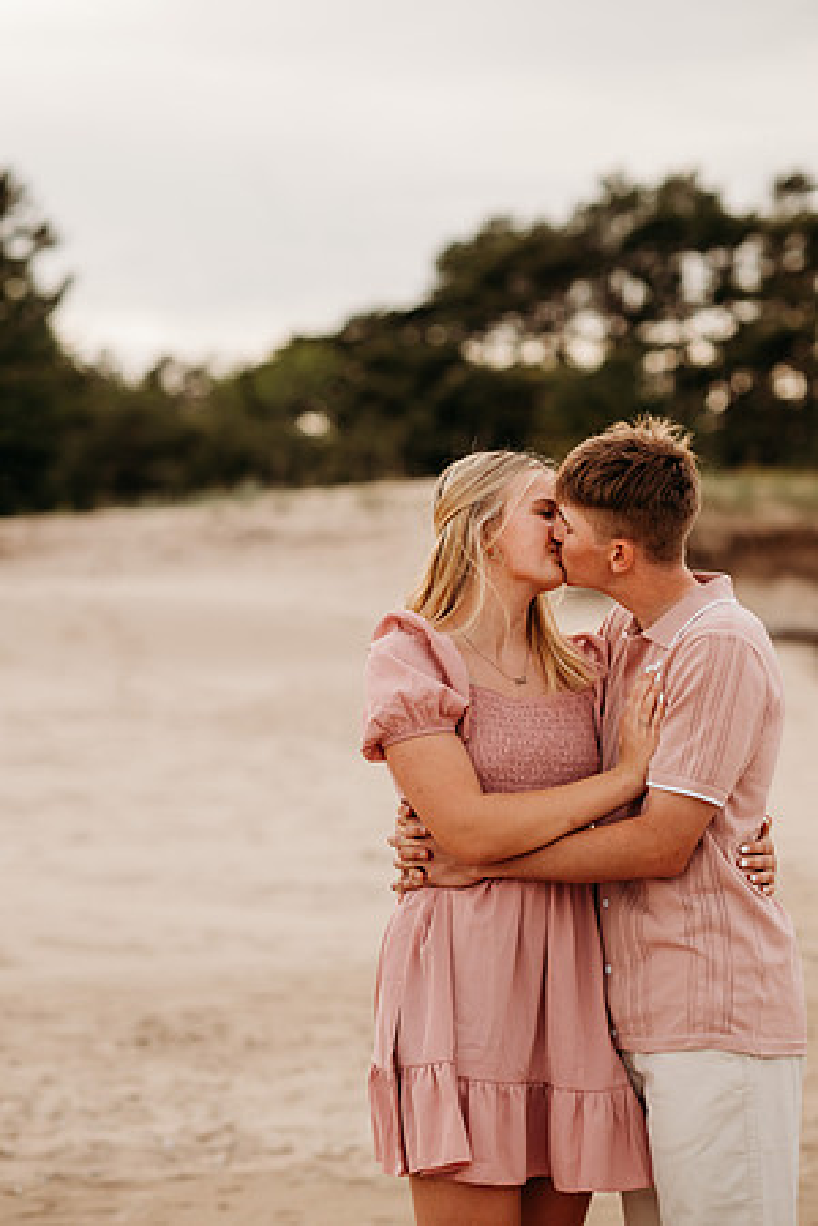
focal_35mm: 85
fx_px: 2897
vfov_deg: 23.9
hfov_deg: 16.1
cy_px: 613
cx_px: 409
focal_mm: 85
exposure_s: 1/1600
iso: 200
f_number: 2.8
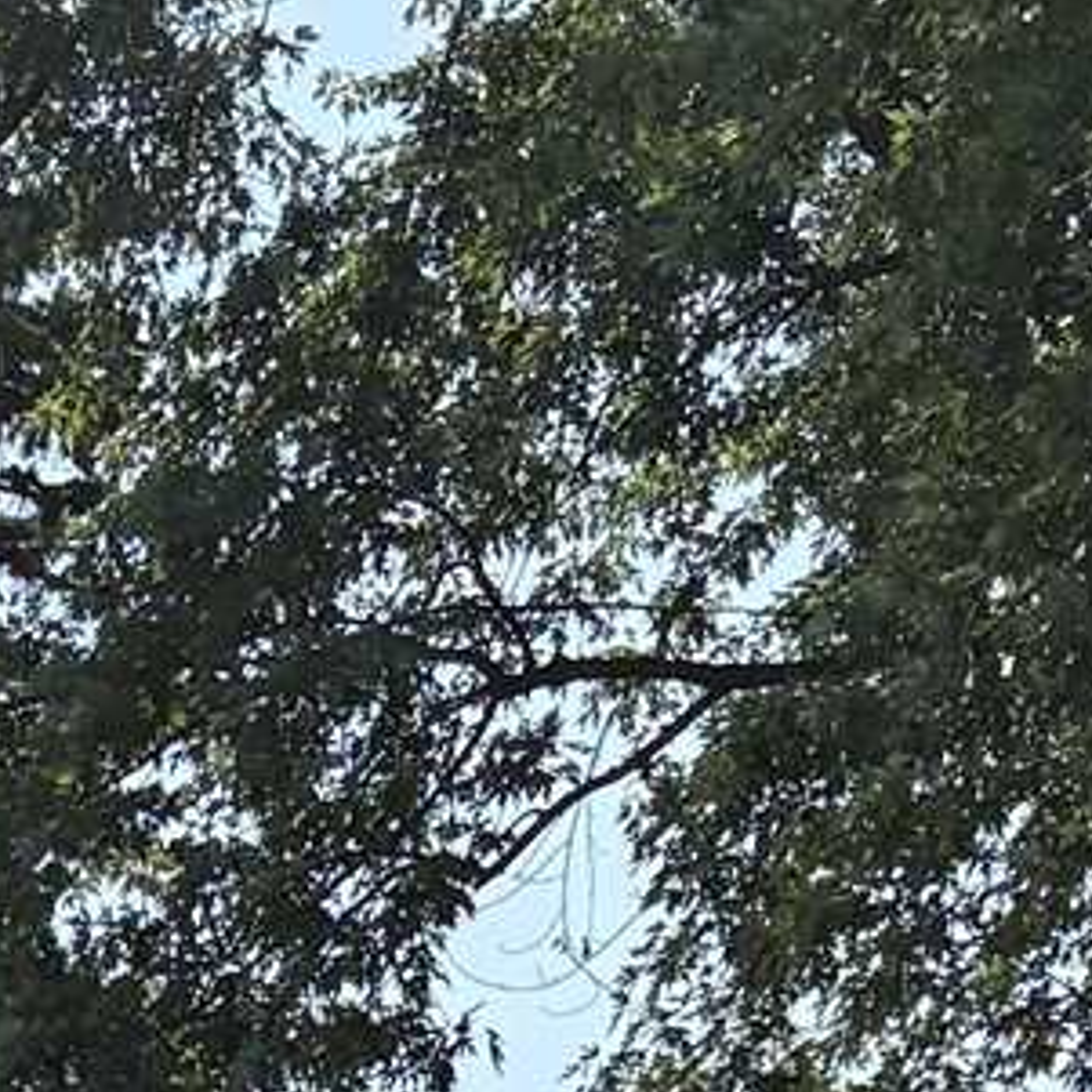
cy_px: 3537
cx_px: -1092
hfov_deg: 9.3
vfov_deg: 8.1
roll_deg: +1.0
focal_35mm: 176
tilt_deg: -8.3
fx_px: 6282
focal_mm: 5.96
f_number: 1.6
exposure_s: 1/4329
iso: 64
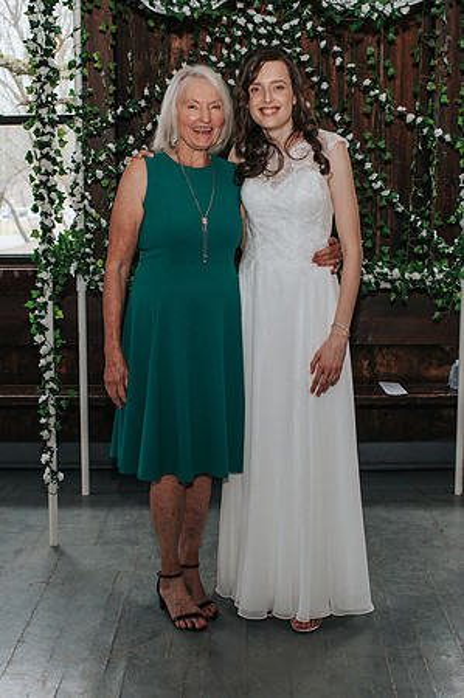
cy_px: 367
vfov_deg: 36.1
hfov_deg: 24.4
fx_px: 1072
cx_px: 228
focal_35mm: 55
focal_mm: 35
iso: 1000
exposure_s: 1/200
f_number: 4.5
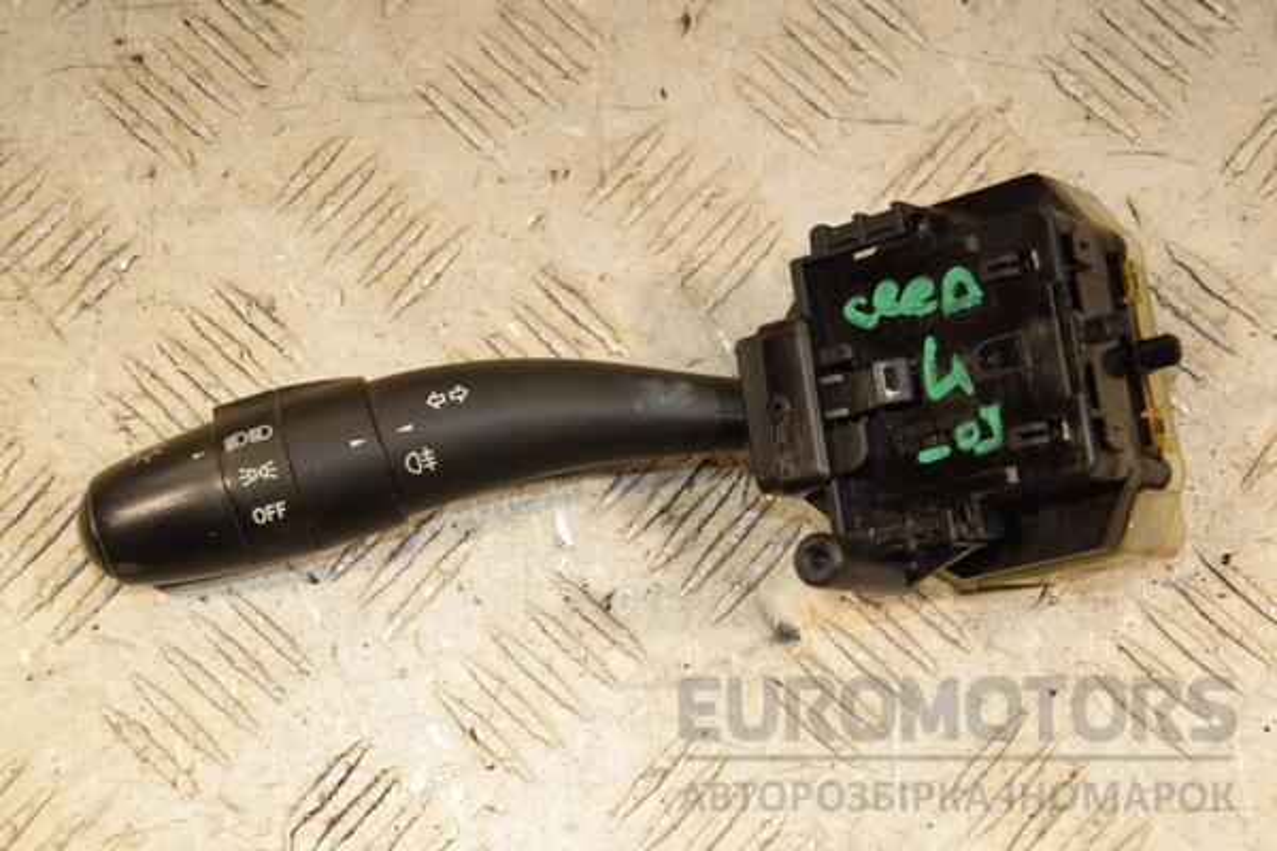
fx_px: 2767
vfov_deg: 17.5
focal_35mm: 78
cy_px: 426
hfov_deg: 26.0
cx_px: 638
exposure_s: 1/200
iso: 800
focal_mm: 52
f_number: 6.3
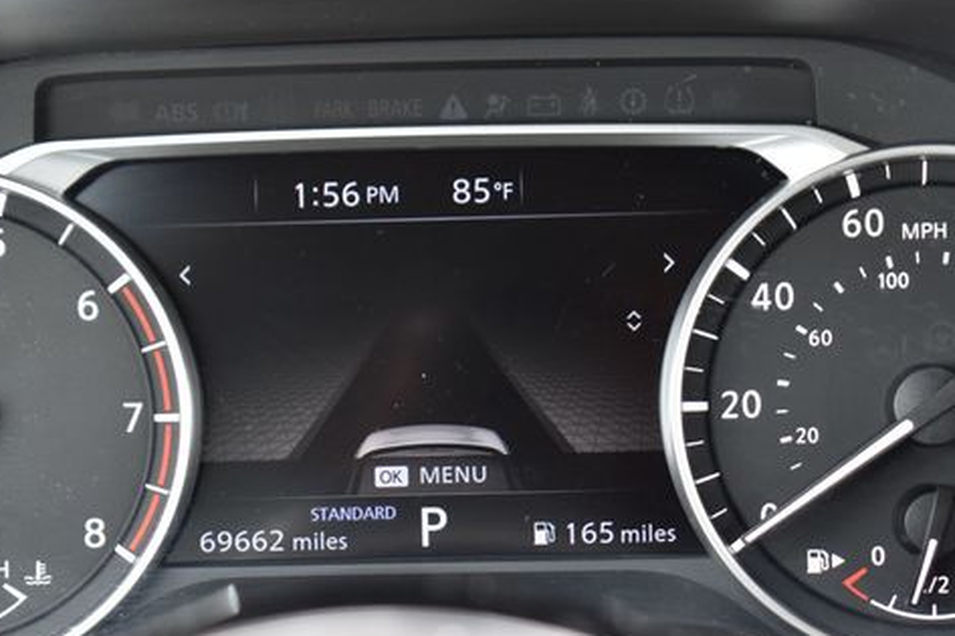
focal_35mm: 112
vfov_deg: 12.3
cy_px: 303
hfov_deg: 18.3
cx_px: 422
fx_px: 2961
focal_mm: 55
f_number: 6.3
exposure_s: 1/15
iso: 400
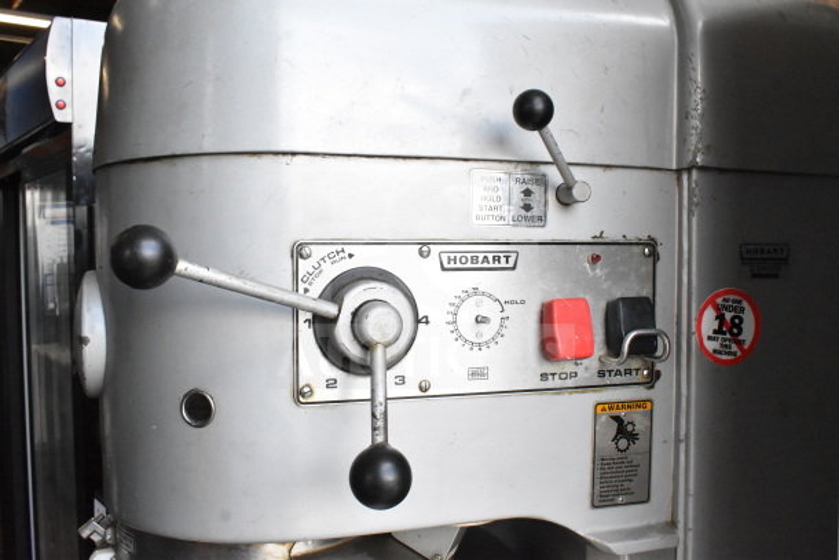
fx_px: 804
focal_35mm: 34
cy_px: 280
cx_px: 420
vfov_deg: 38.4
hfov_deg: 55.1
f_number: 11
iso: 6400
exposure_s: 1/500
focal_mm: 23
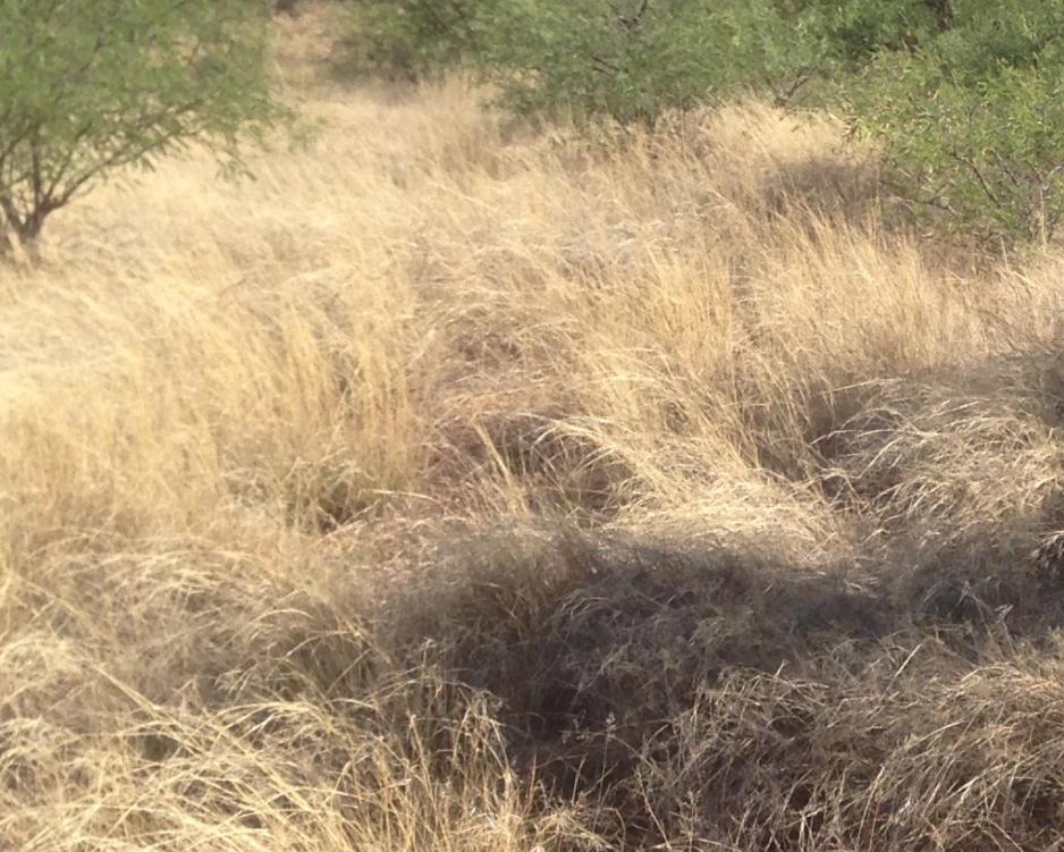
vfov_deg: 14.9
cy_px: 675
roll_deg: +0.6
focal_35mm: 103
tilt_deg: -18.7
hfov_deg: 17.9
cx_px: 1221
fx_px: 3245
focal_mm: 4.12
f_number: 2.4
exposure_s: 1/889
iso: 50
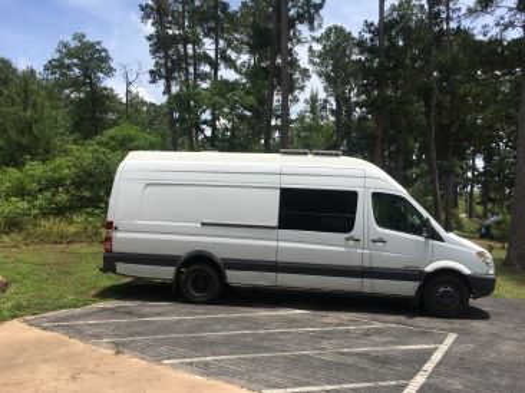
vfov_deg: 48.2
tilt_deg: +1.3
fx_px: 440
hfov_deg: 61.7
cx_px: 262
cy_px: 196
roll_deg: +1.4
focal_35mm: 29
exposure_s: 1/1789
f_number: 2.2
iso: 25
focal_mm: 4.15
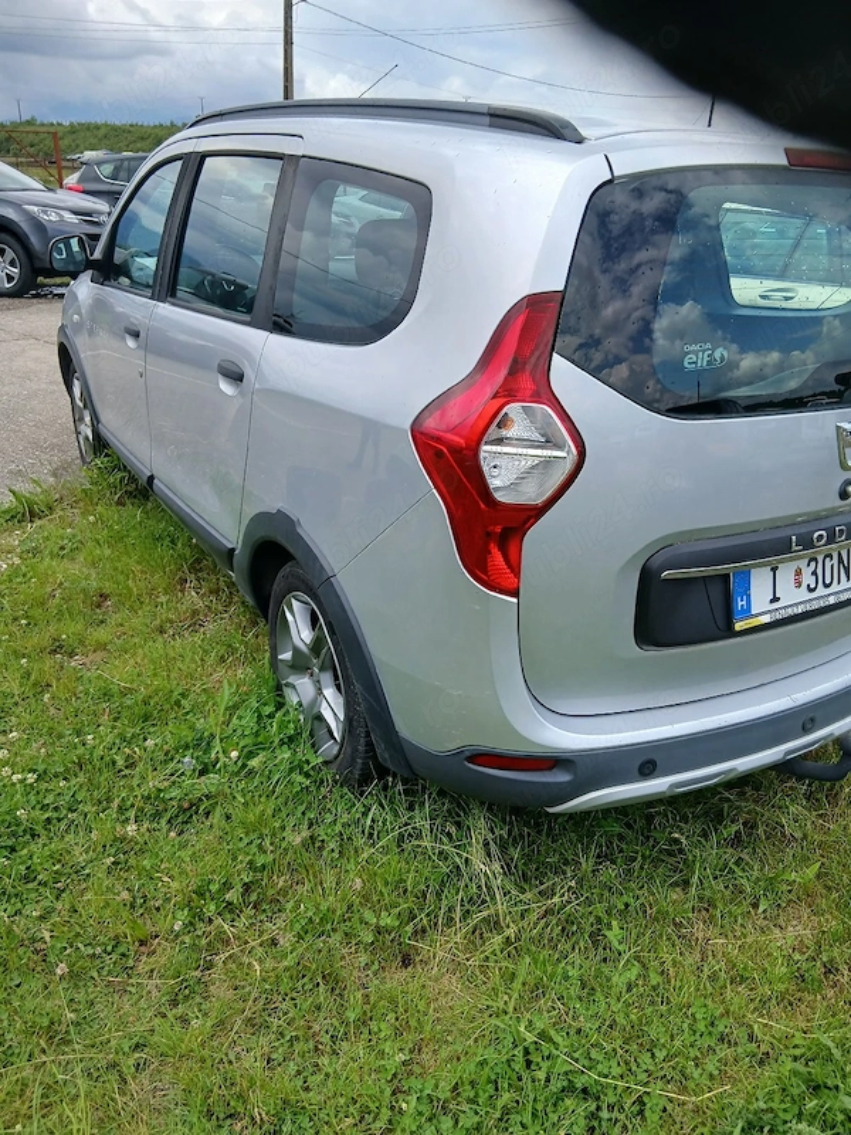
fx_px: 852
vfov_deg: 67.3
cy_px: 568
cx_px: 426
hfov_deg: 53.1
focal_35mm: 26
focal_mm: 3.98
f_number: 1.8
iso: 20
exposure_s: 1/333
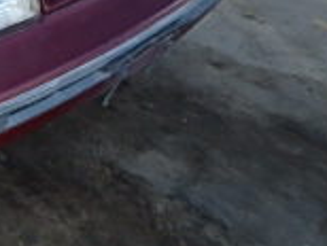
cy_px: -121
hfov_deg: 18.6
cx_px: -221
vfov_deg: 15.7
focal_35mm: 87
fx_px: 823
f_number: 3.5
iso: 125
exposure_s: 1/250
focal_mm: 3.7
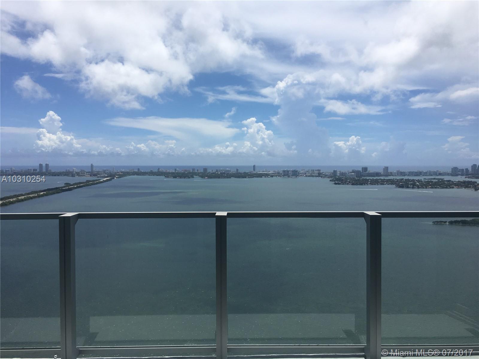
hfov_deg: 61.7
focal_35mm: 29
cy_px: 180
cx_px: 240
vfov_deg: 48.2
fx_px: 401
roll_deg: +0.3
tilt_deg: -1.0
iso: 25
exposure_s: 1/3205
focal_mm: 4.15
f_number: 2.2
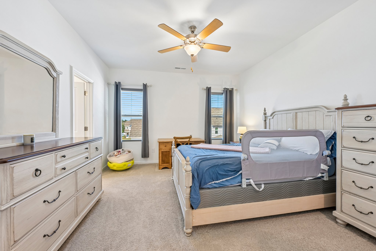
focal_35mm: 14
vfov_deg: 81.2
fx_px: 146
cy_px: 126
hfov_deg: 104.3
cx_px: 188
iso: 400
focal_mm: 14
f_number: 8
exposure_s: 1/20
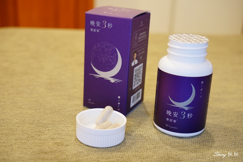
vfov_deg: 27.0
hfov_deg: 39.6
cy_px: 81
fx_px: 338
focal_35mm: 50
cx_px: 122
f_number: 6.3
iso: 1600
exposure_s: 1/40
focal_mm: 50
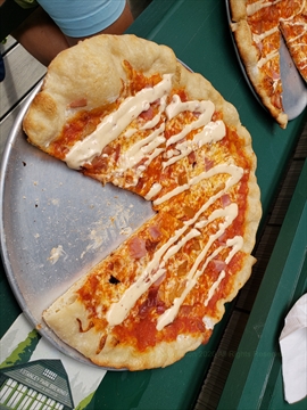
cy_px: 205
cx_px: 154
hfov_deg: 53.1
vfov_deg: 67.3
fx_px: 307
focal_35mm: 26
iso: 50
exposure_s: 1/234
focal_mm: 4.3
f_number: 2.4
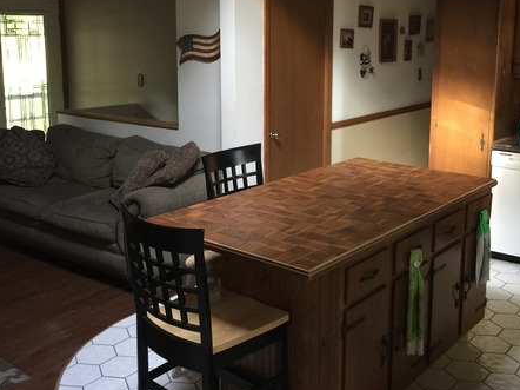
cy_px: 139
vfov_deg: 34.1
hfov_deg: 44.8
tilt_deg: -9.2
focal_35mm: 42
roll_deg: -1.0
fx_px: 631
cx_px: 279
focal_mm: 4.15
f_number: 2.2
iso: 125
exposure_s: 1/8
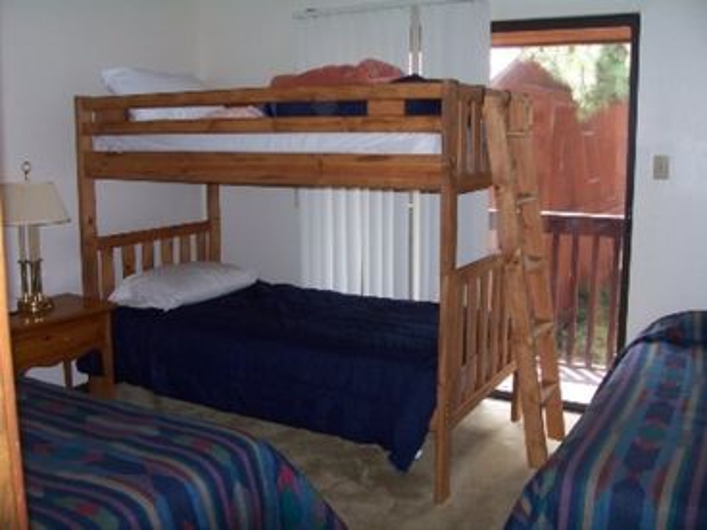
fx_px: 715
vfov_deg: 40.7
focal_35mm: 35
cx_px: 354
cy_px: 265
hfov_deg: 52.6
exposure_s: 1/60
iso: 80
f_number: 2.8
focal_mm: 6
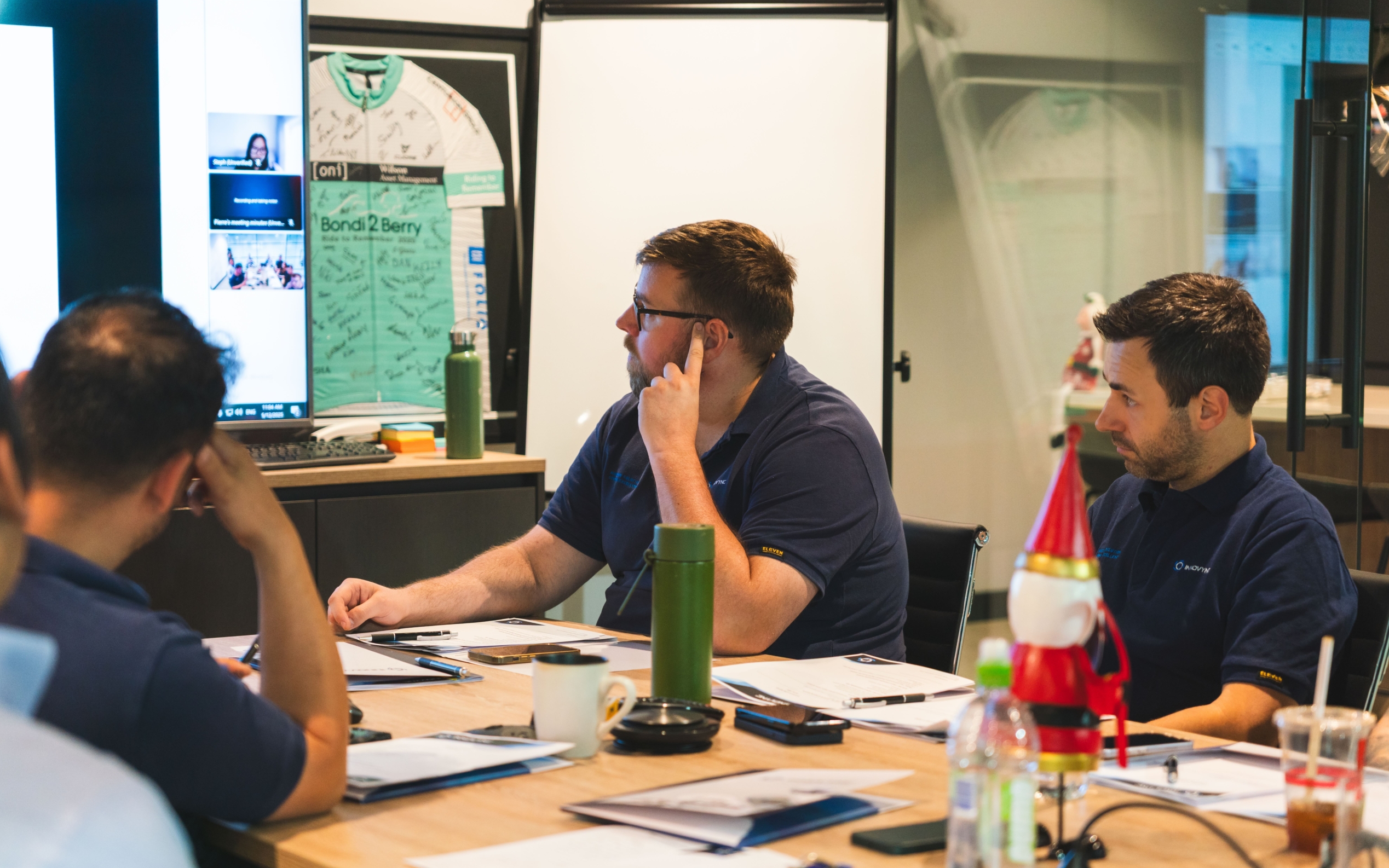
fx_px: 2726
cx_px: 698
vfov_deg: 18.1
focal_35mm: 72
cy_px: 462
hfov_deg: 28.6
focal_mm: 70
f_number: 3.2
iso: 1000
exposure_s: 1/125
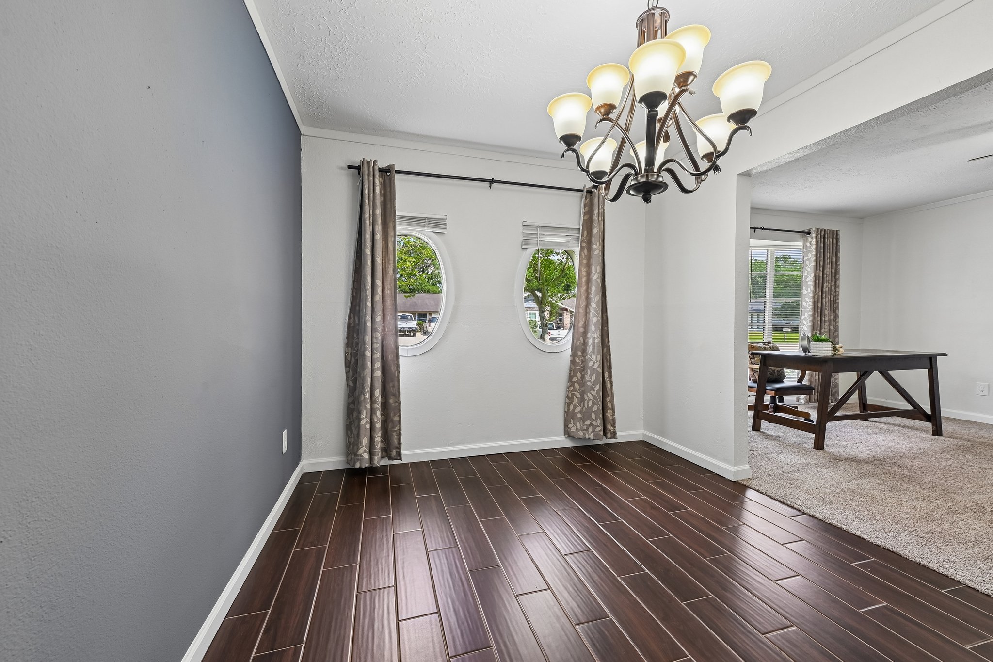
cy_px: 331
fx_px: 386
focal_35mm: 14
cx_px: 496
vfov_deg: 81.2
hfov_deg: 104.3
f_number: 8
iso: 400
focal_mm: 14
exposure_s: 1/100
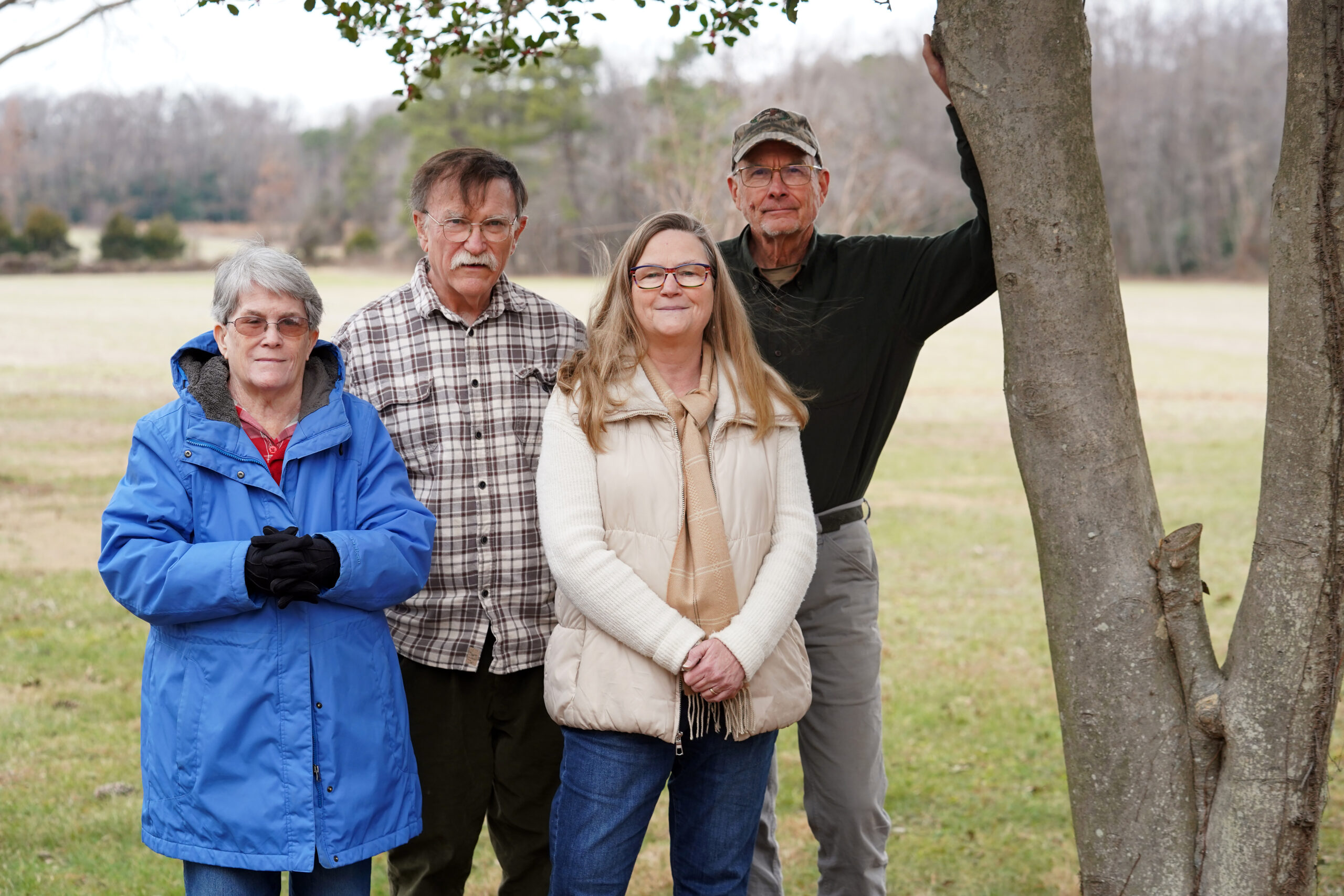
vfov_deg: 16.3
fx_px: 3136
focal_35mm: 84
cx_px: 672
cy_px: 448
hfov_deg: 24.2
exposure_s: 1/200
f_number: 5
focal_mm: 84
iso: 640
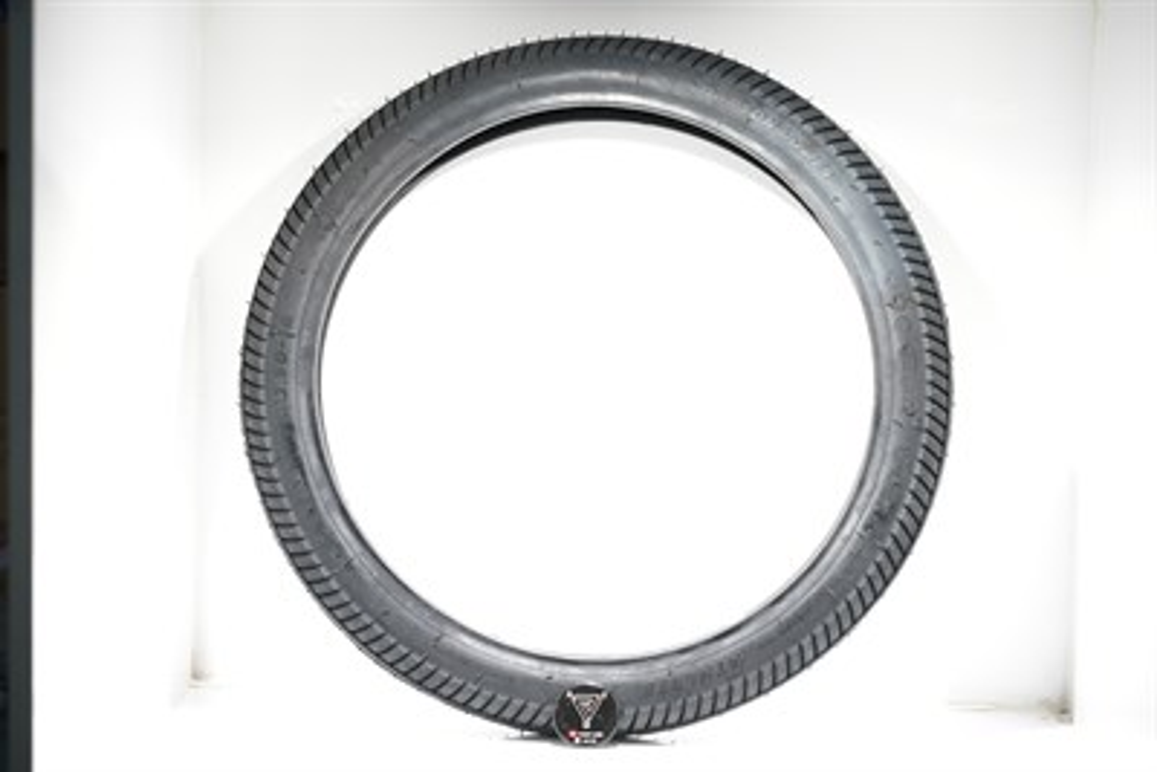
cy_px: 386
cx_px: 578
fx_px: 2733
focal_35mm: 85
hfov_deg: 23.9
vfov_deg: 16.1
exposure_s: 1/50
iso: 80
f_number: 2.5
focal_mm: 85
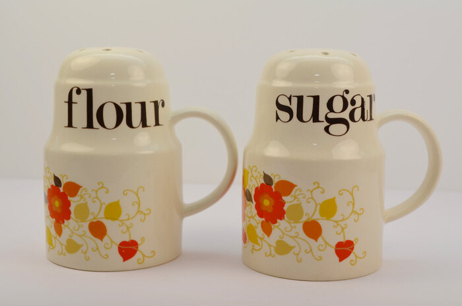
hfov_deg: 33.5
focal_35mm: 60
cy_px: 153
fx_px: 769
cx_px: 231
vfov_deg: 22.5
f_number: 8
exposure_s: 1/250
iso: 140
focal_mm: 40
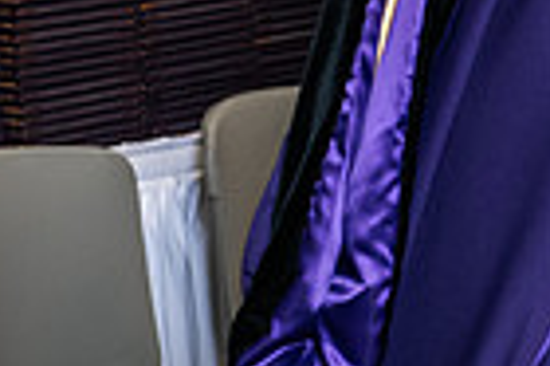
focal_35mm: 274
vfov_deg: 5.0
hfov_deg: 7.3
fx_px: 4181
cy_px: -159
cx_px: 970
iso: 2000
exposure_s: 1/200
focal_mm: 66
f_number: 5
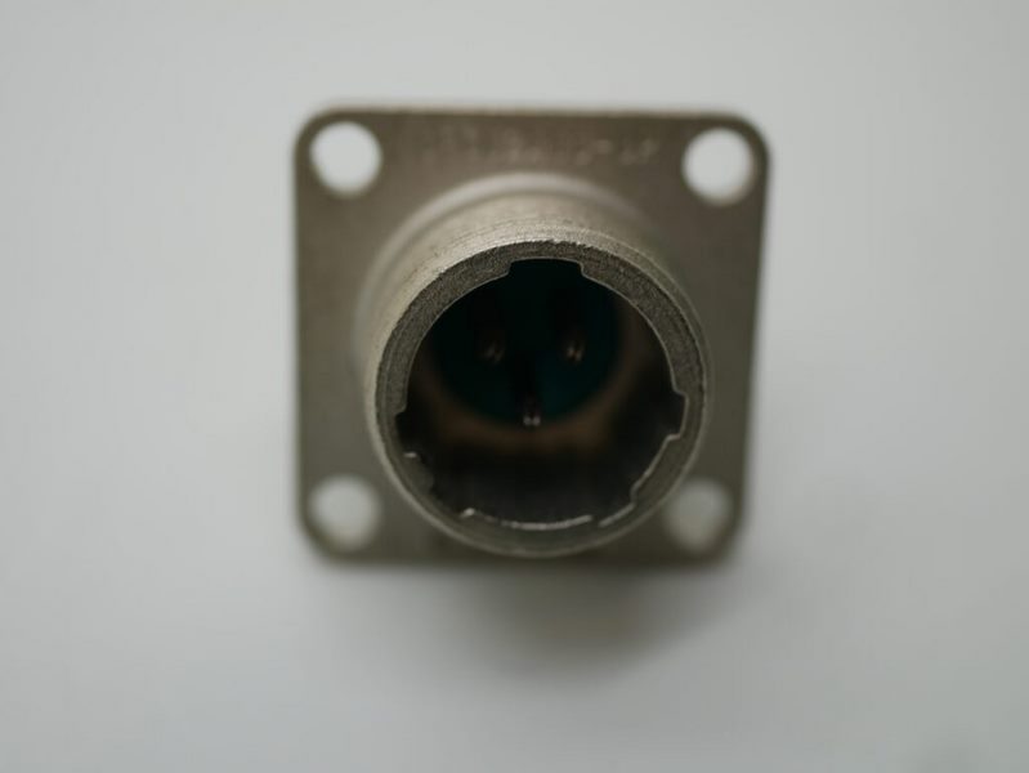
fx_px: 1784
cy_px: 386
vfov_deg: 24.4
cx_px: 514
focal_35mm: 60
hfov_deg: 32.2
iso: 200
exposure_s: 1/100
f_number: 2.8
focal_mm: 30
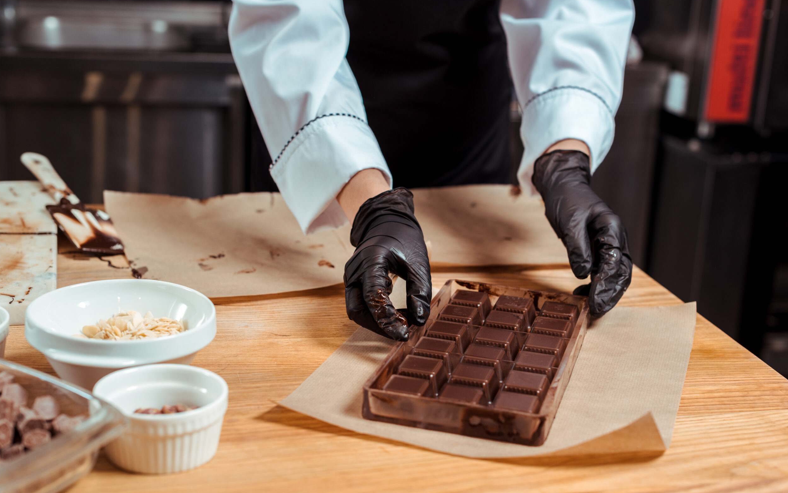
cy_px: 259
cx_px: 393
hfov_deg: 38.9
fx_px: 1117
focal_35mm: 52
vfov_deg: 24.9
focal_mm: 50
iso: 100
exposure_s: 1/200
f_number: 4
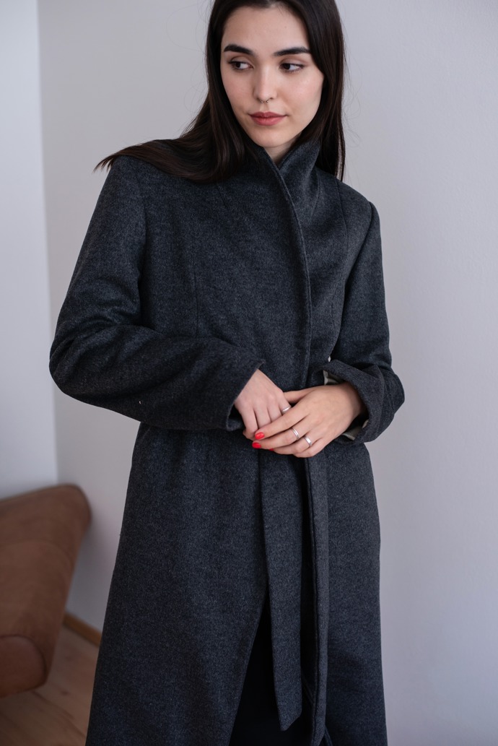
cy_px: 373
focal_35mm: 50
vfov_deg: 39.6
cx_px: 249
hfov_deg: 27.0
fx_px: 1036
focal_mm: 50
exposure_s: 1/250
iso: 320
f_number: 3.5
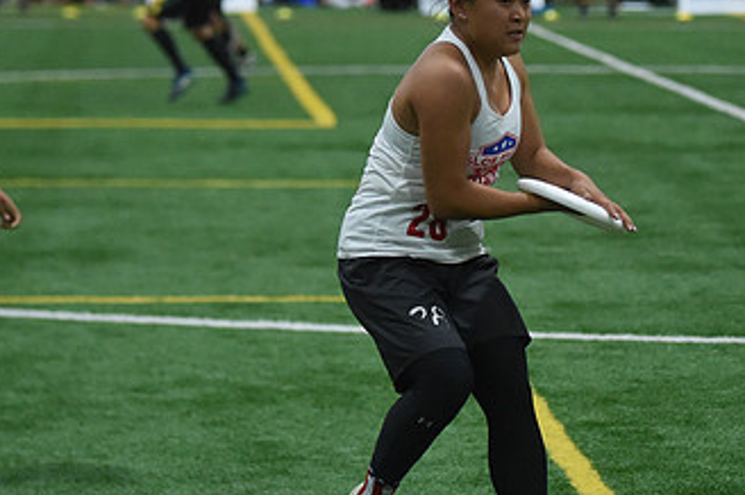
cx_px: 500
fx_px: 4093
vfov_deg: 6.9
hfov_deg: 10.4
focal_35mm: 198
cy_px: 183
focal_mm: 112
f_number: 2.8
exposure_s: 1/640
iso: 10000
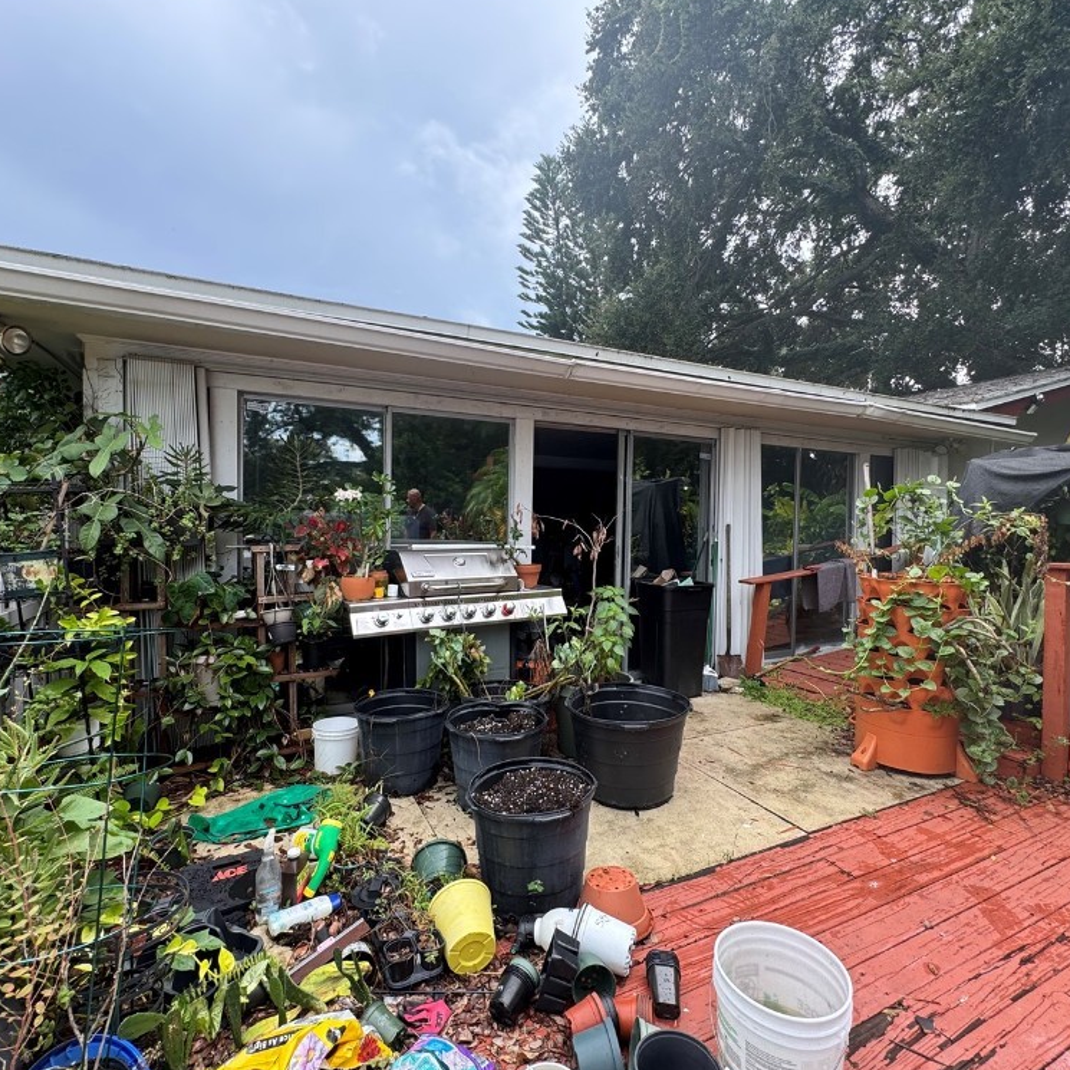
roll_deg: -1.5
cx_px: 533
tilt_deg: -2.5
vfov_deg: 84.0
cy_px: 536
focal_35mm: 17
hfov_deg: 84.0
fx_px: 595
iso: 40
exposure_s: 1/193
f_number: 2.2
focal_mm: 2.22
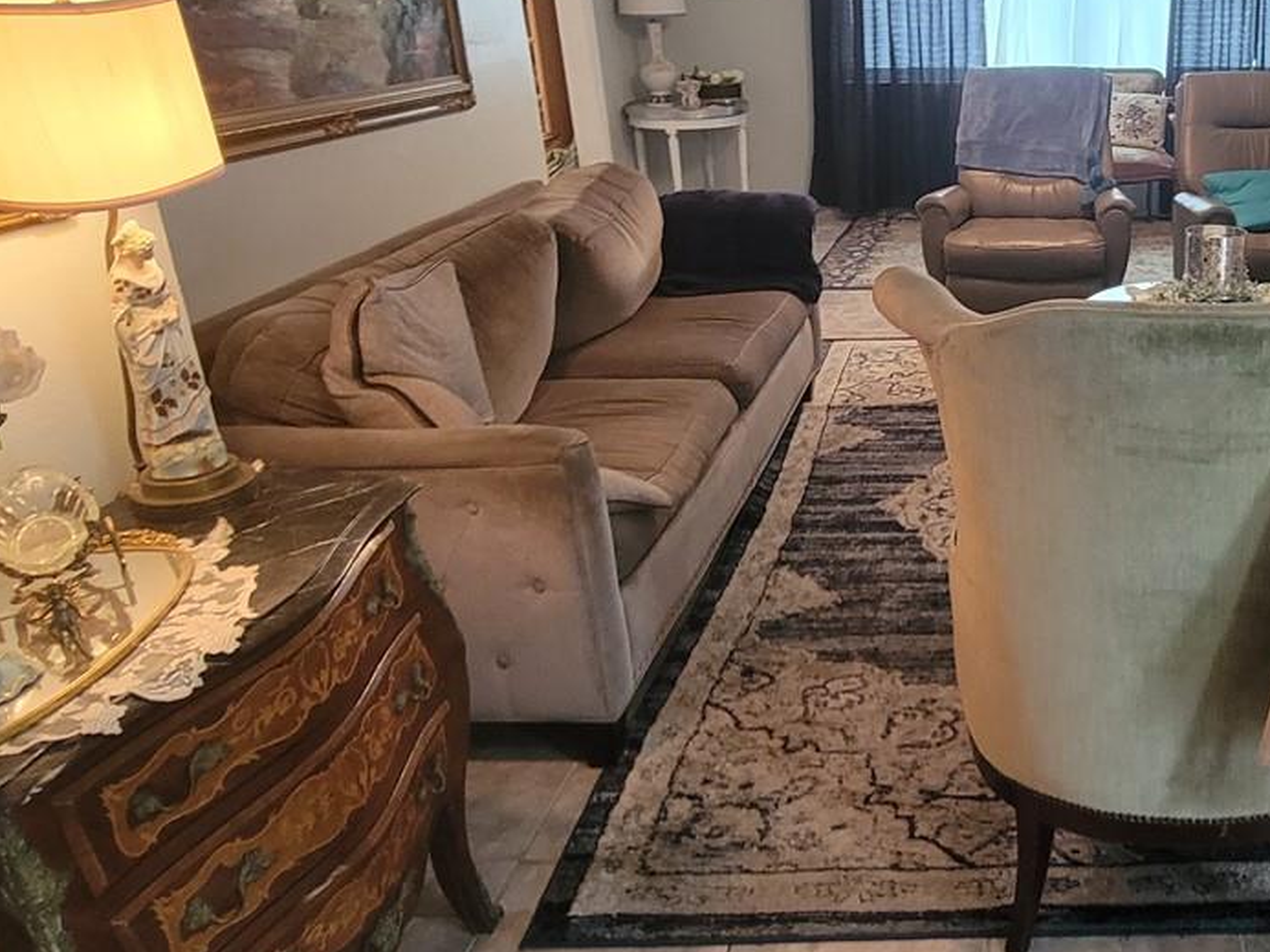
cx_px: 1048
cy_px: 428
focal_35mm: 30
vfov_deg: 46.7
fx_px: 1101
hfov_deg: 55.0
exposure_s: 1/30
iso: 400
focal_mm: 2.2
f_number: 2.2
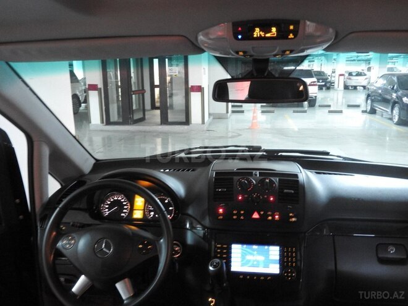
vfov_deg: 46.8
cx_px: 204
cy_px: 153
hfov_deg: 60.0
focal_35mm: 30
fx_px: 354
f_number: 3.5
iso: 800
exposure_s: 1
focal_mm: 5.4
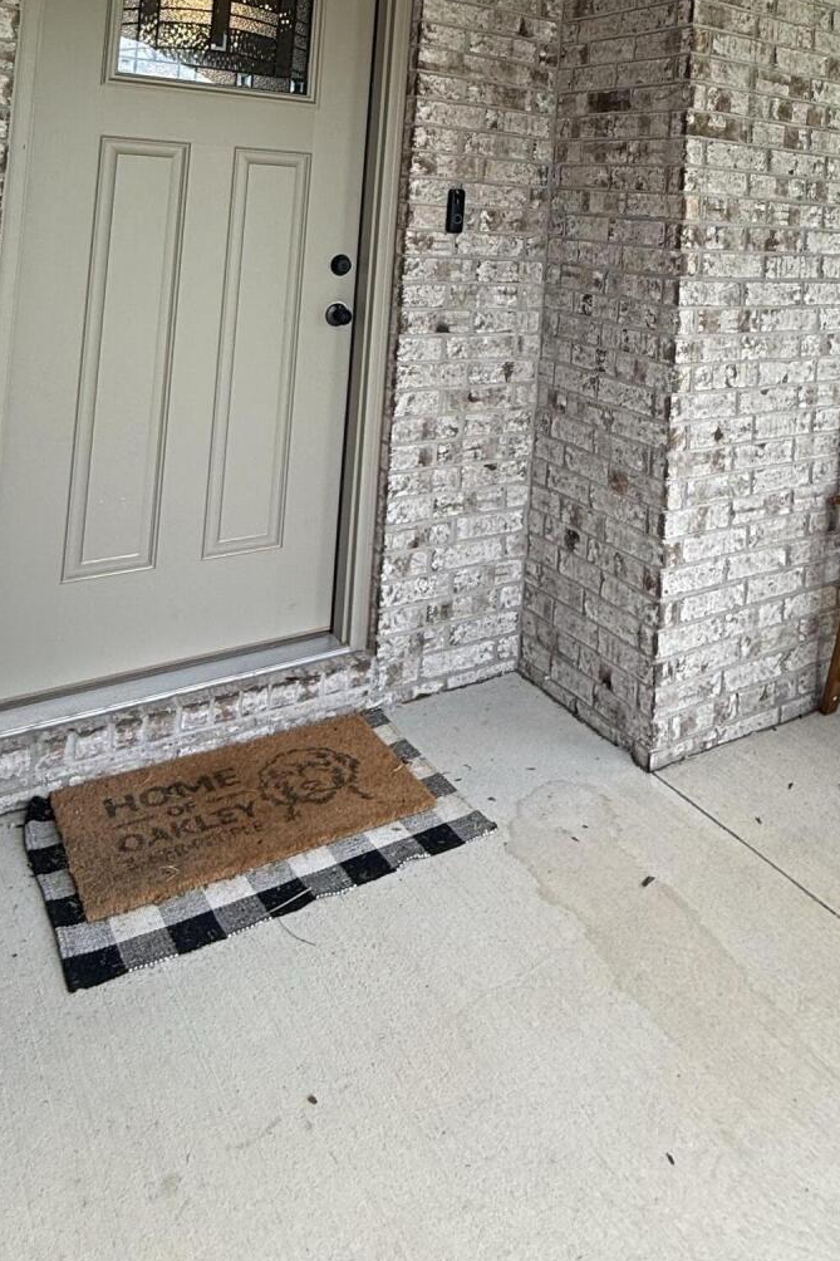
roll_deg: -3.7
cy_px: 153
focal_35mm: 29
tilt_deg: +4.7
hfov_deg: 44.2
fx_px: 1015
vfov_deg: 56.1
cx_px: 575
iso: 50
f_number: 2.2
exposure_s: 1/123
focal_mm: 2.22
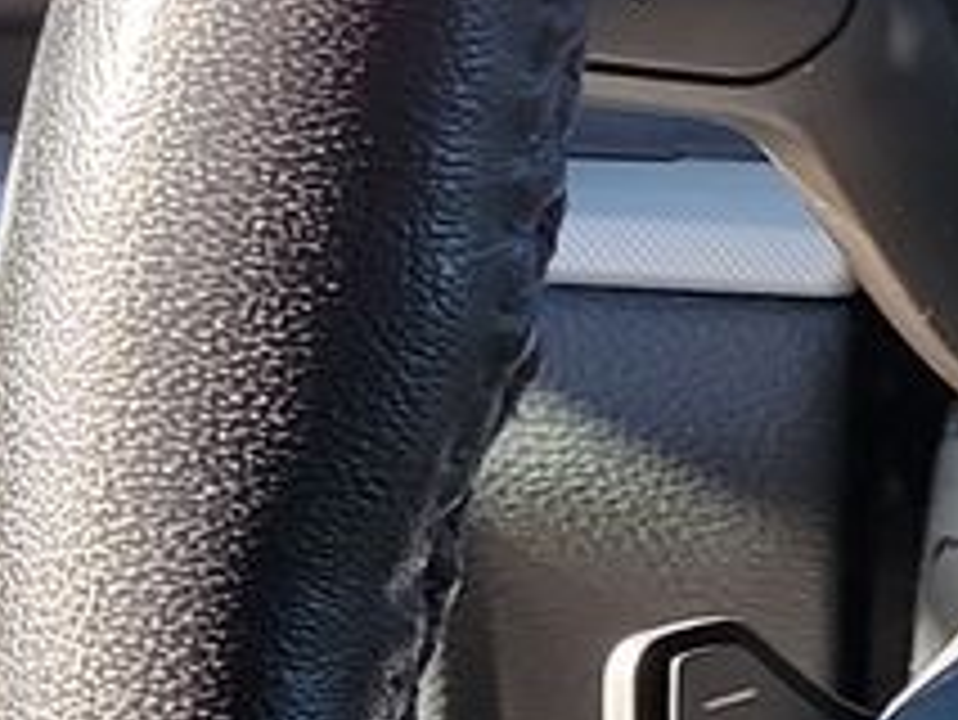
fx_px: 4984
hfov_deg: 9.9
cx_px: 2096
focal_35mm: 180
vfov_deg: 8.3
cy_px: 495
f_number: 1.8
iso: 51
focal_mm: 6.7
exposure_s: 1/59
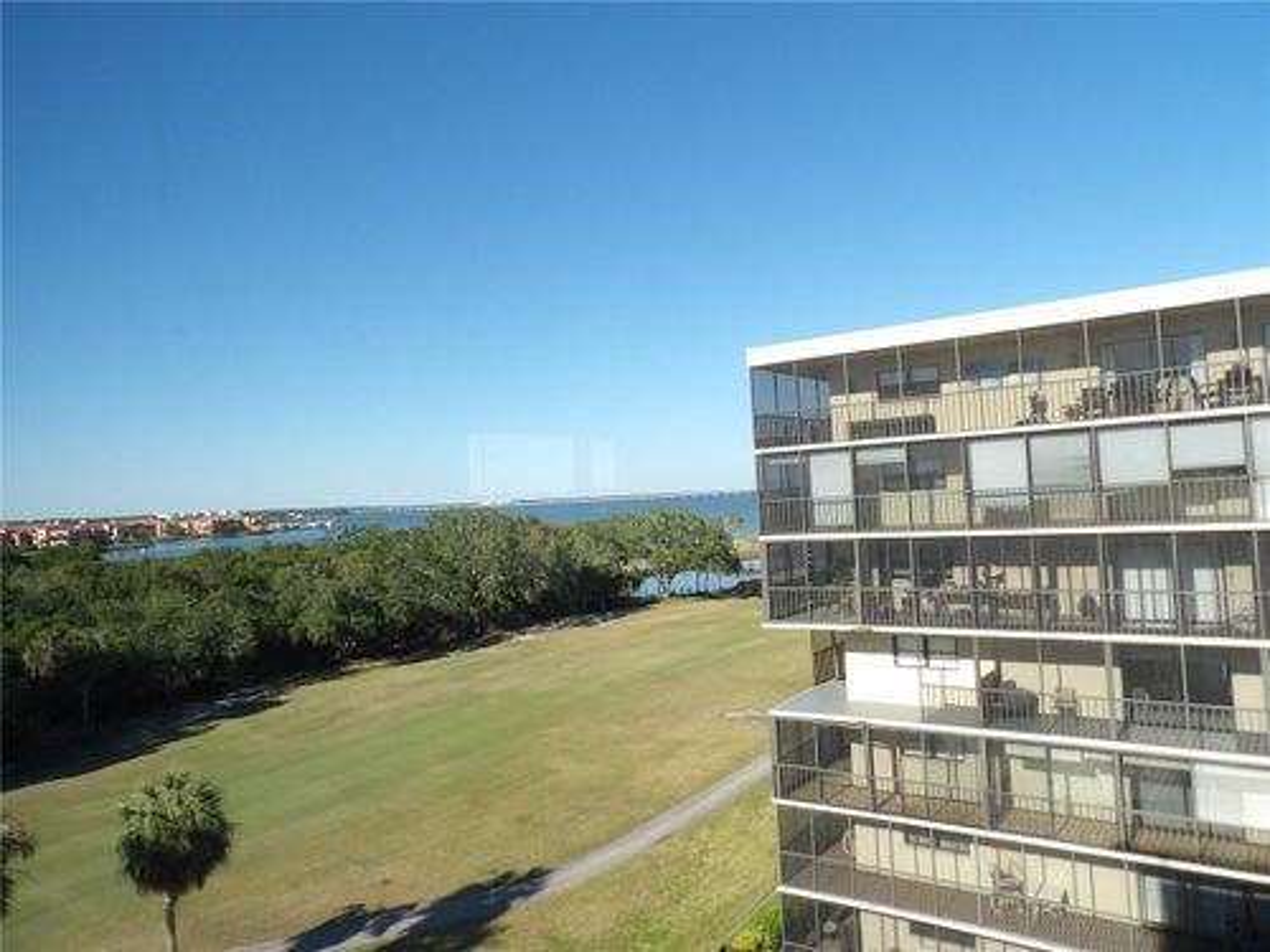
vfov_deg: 56.8
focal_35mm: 24
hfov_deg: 71.6
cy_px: 476
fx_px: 881
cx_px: 635
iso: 100
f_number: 3.2
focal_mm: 4.3
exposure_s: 1/901
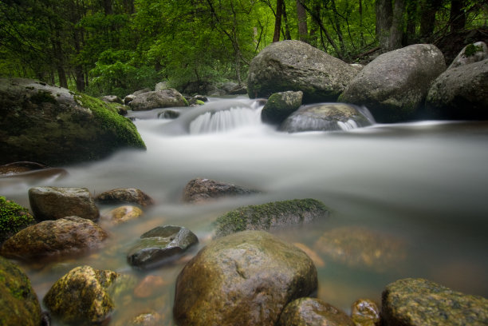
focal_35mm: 15
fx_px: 203
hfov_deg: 100.4
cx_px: 244
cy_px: 163
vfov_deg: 77.3
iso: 100
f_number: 4.5
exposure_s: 30
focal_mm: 10
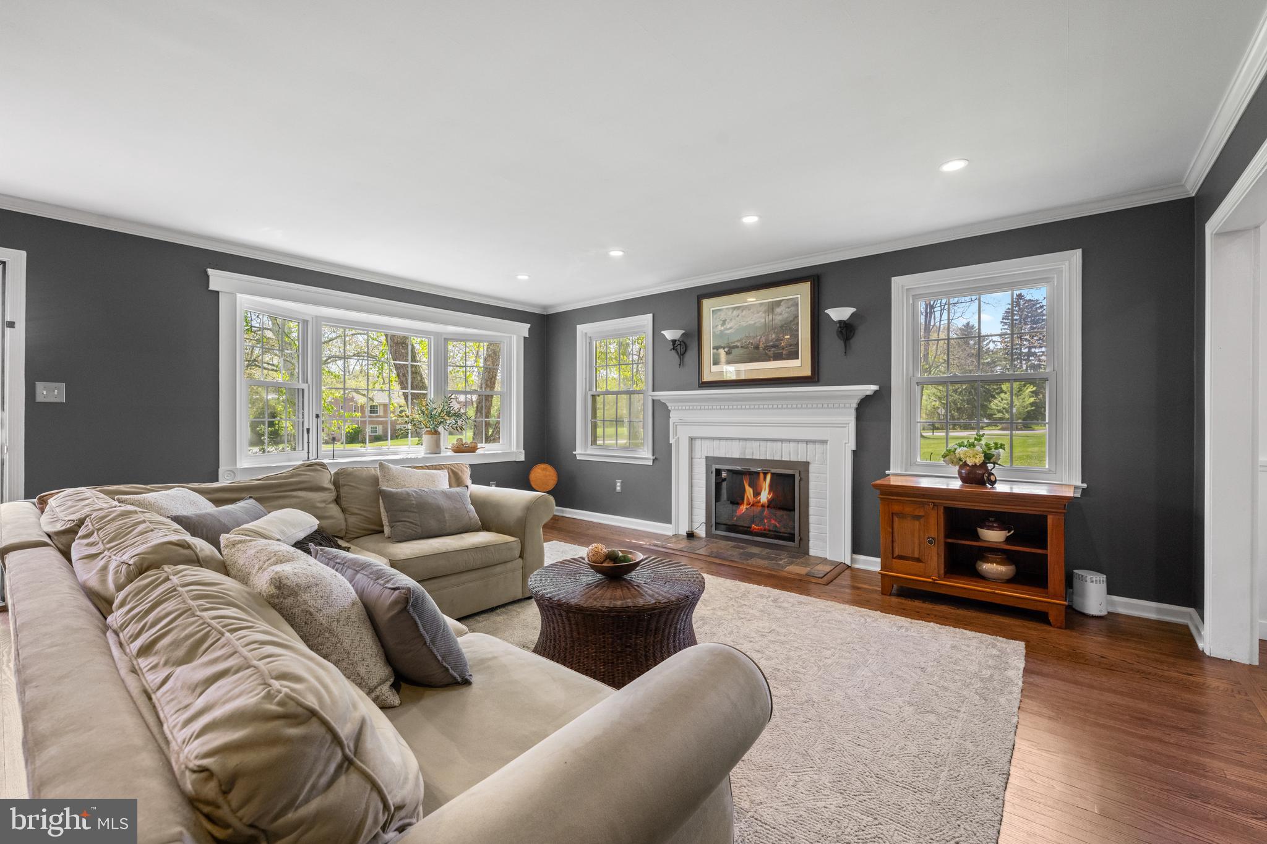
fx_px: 528
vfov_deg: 77.3
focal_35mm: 15
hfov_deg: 100.4
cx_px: 634
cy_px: 422
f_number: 7.1
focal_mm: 15
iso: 800
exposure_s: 1/40
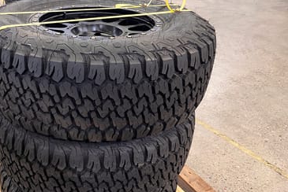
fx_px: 296
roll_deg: -0.2
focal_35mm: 37
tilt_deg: -31.8
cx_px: 95
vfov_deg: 35.5
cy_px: 133
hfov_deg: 50.9
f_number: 1.6
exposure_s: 1/50
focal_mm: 5.1
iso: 125
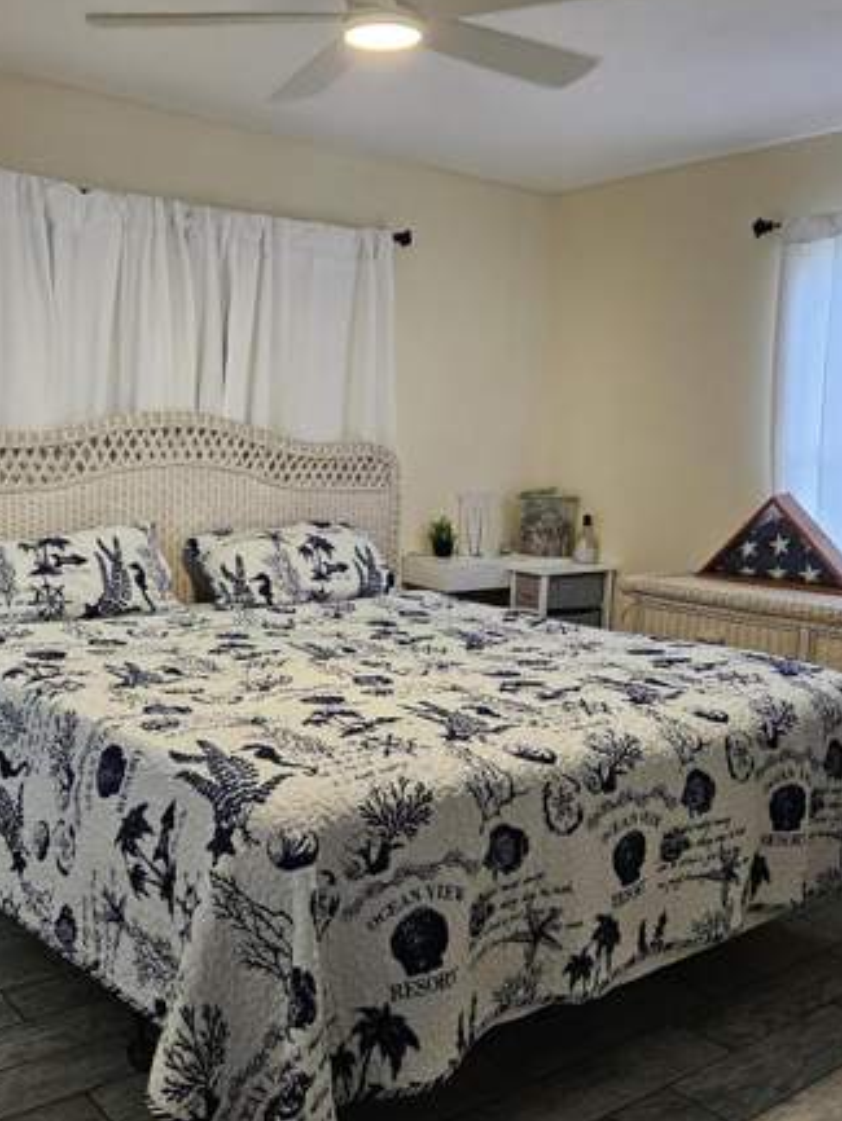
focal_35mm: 34
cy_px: 549
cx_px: 355
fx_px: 1102
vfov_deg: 53.9
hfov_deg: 41.7
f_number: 1.8
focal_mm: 5.4
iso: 200
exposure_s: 1/120
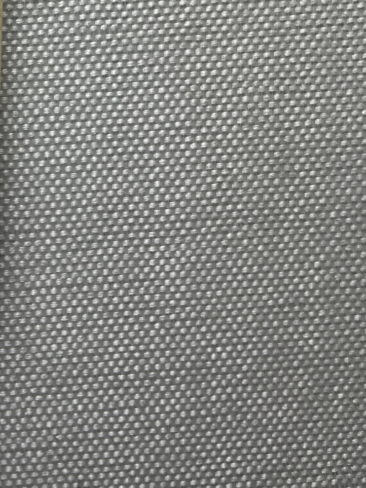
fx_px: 1015
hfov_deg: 18.8
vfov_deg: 25.2
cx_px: -125
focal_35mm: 72
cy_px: -44
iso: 32
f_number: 1.6
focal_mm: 4.2
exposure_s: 1/316
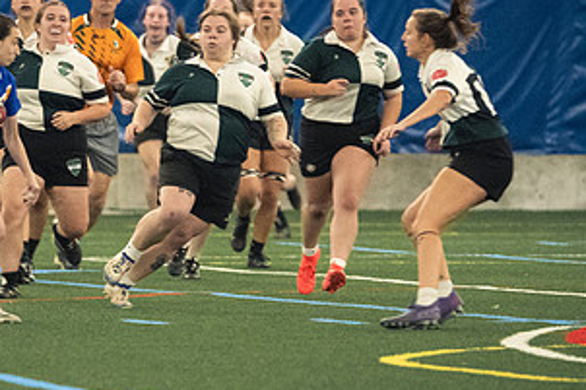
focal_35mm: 577
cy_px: 213
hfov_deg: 3.6
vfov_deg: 2.4
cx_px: 120
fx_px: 9387
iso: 10000
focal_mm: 200
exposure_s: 1/500
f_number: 2.8
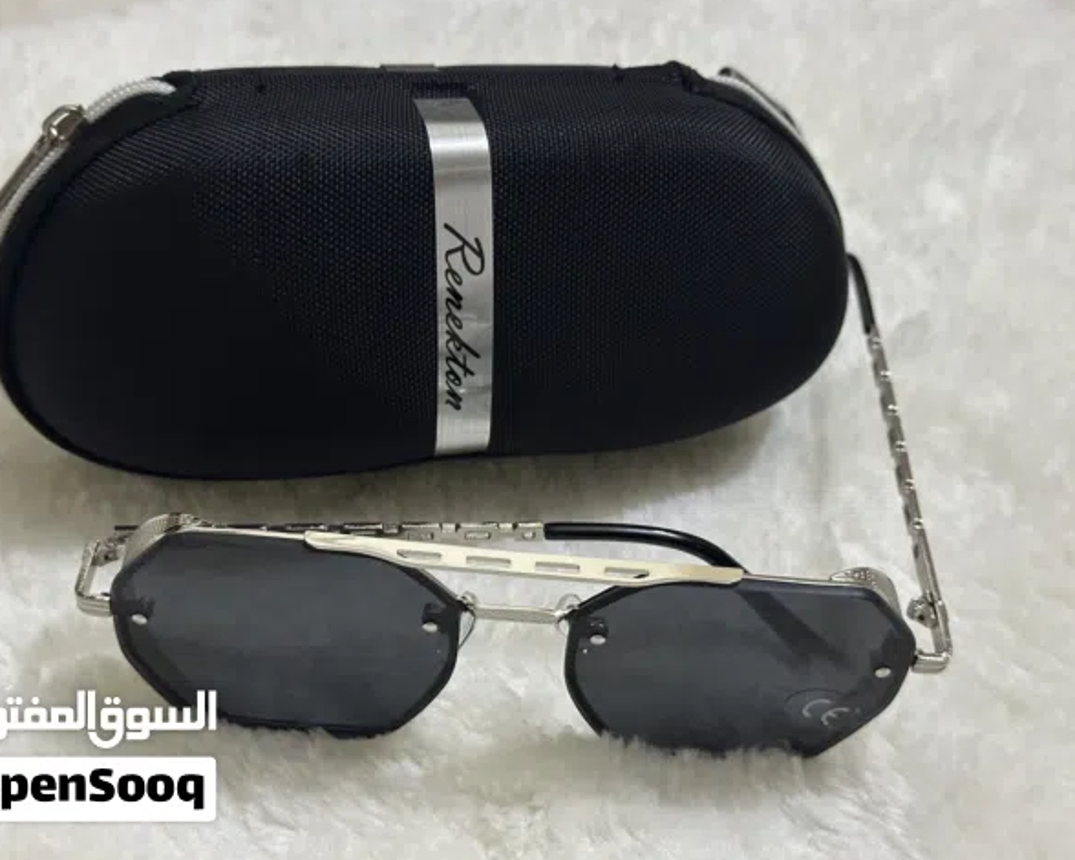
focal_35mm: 51
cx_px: 492
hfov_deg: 36.6
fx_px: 1622
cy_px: 426
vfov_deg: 29.7
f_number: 1.78
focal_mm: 6.86
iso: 640
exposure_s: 1/30
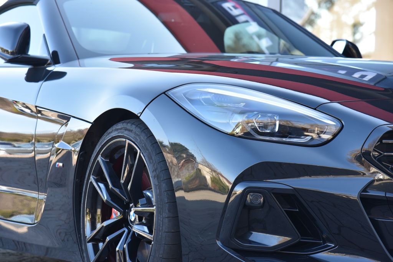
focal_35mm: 120
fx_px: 1311
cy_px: 131
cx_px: 196
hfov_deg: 17.1
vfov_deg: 11.4
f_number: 5.6
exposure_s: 1/125
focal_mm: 120
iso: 500
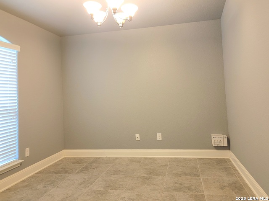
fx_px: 187
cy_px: 100
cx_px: 134
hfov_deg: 71.6
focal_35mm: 24
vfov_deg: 56.8
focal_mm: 6.7
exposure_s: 1/43.5
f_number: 1.8
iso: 250
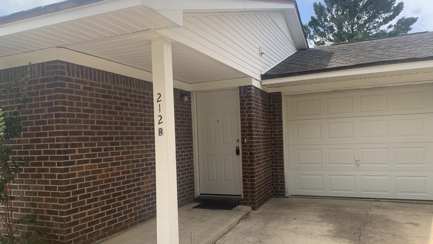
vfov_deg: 40.0
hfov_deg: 66.1
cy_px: 144
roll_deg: +1.5
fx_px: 333
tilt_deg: -0.3
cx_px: 216
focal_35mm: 29
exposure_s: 1/1065
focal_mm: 4.25
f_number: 1.8
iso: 25
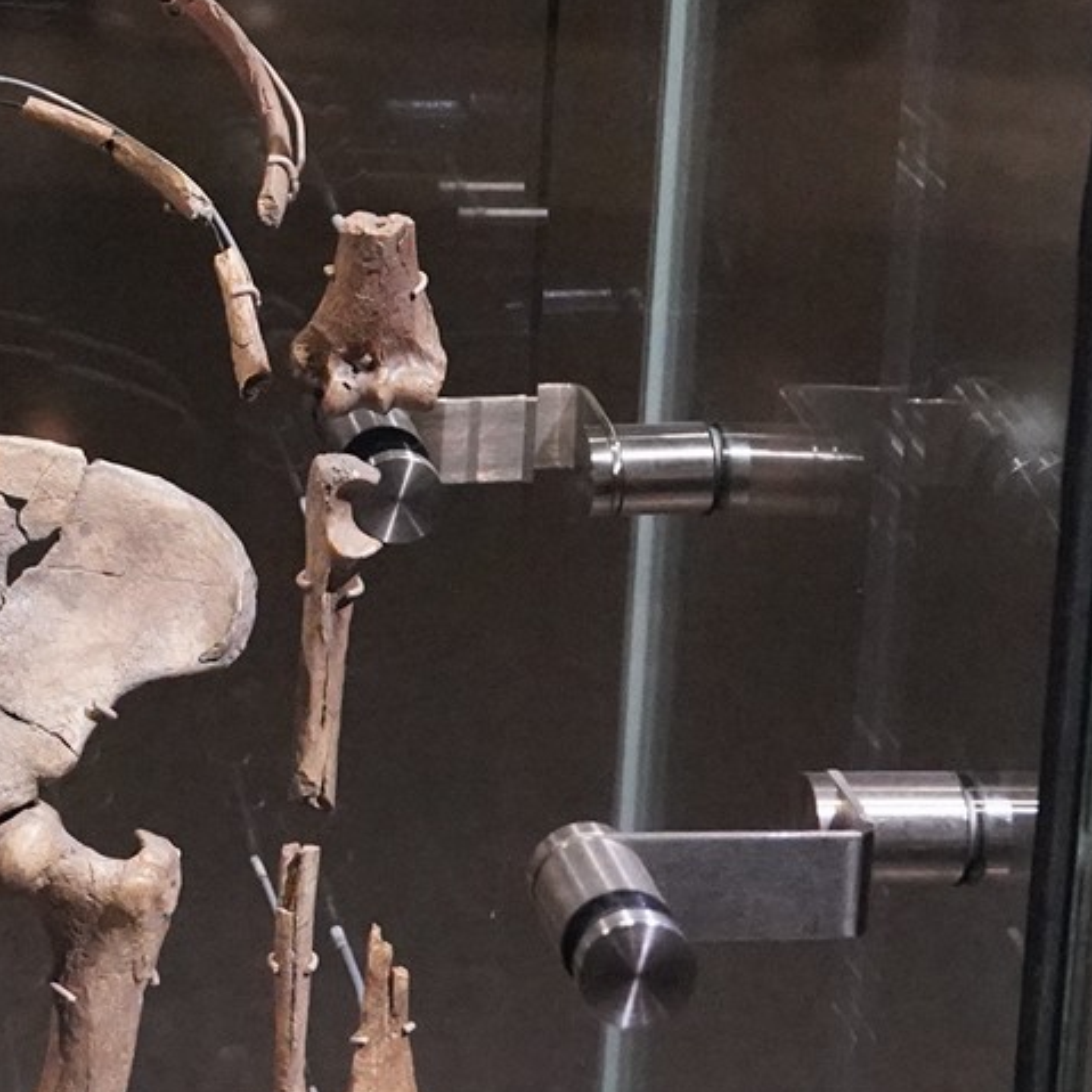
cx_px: -734
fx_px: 3676
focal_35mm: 103
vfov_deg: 16.1
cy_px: -312
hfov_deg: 15.1
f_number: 4
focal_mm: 29
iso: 10000
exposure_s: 1/80
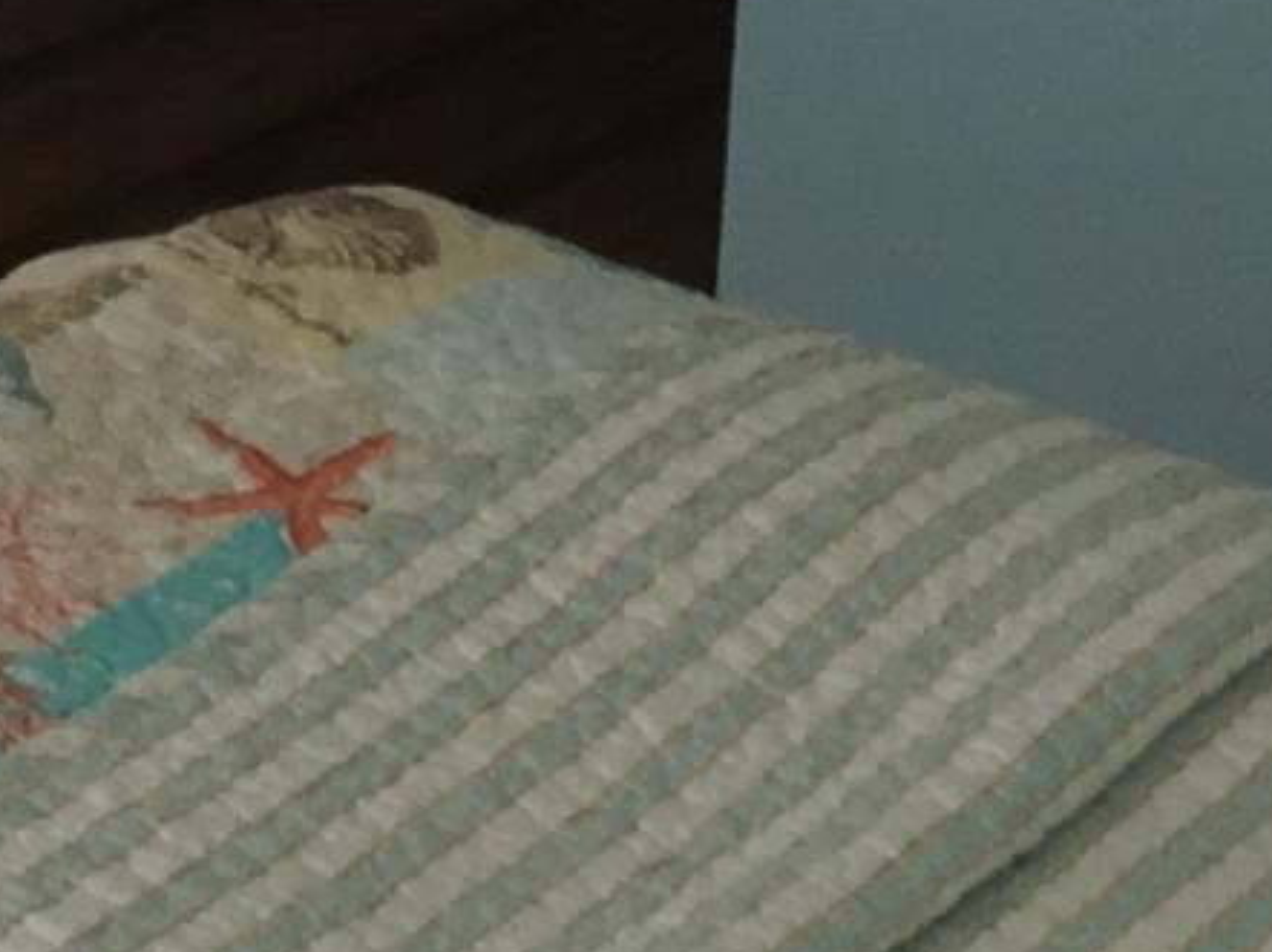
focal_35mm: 197
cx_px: -1873
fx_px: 7235
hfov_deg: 9.0
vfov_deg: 6.9
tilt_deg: -8.4
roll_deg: -0.3
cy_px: -1777
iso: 32
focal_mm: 4.15
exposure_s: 1/120
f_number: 2.2
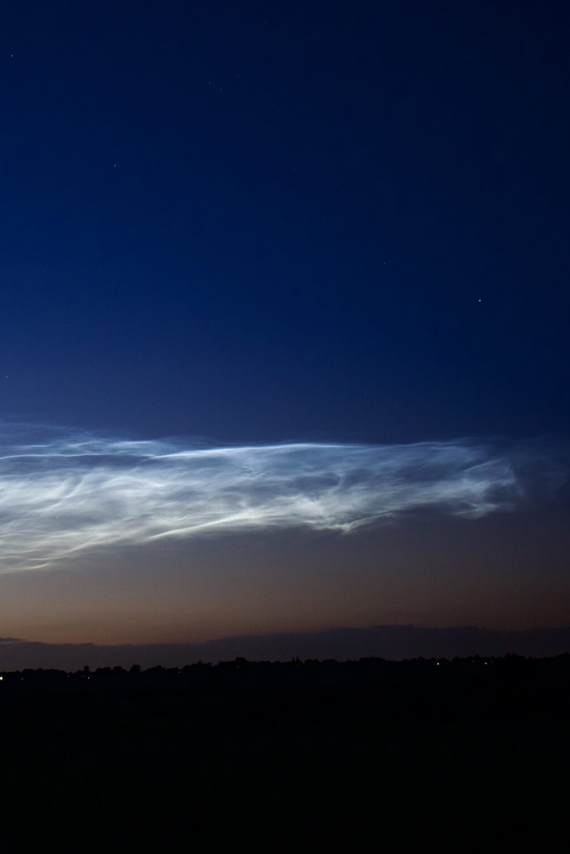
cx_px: -70
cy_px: 385
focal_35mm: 91
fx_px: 2161
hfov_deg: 14.6
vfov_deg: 22.4
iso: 800
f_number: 4.8
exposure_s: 2.5
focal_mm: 36
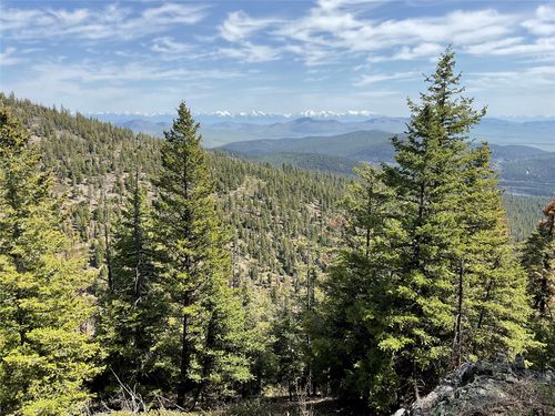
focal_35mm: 29
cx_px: 278
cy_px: 208
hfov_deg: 61.7
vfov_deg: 48.2
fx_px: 465
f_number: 1.8
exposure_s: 1/1675
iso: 16
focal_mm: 3
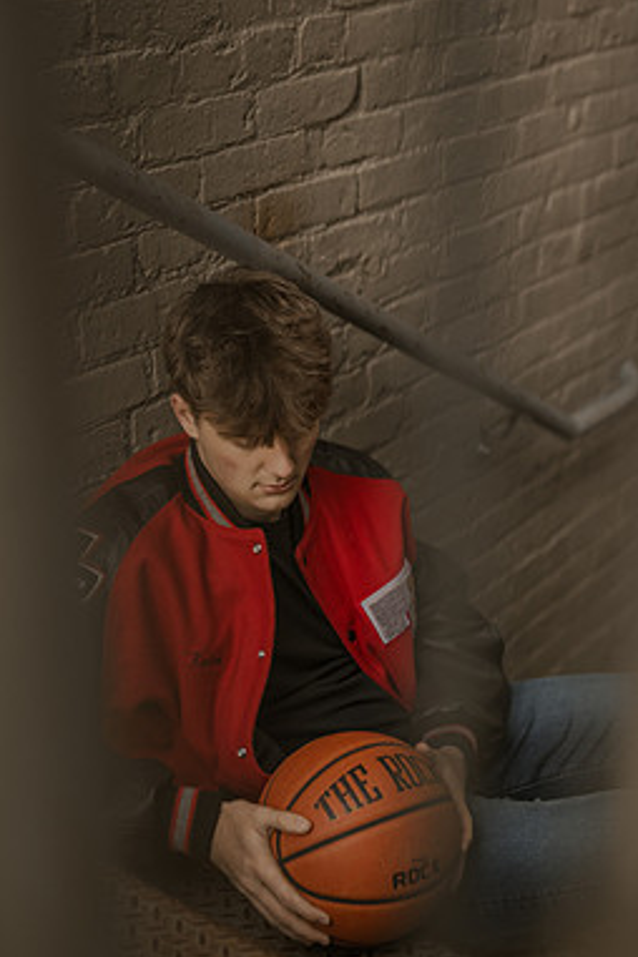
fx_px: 1568
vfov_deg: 33.9
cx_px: 354
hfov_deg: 23.0
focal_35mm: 59
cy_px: 460
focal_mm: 50
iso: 800
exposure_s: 1/400
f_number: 1.8
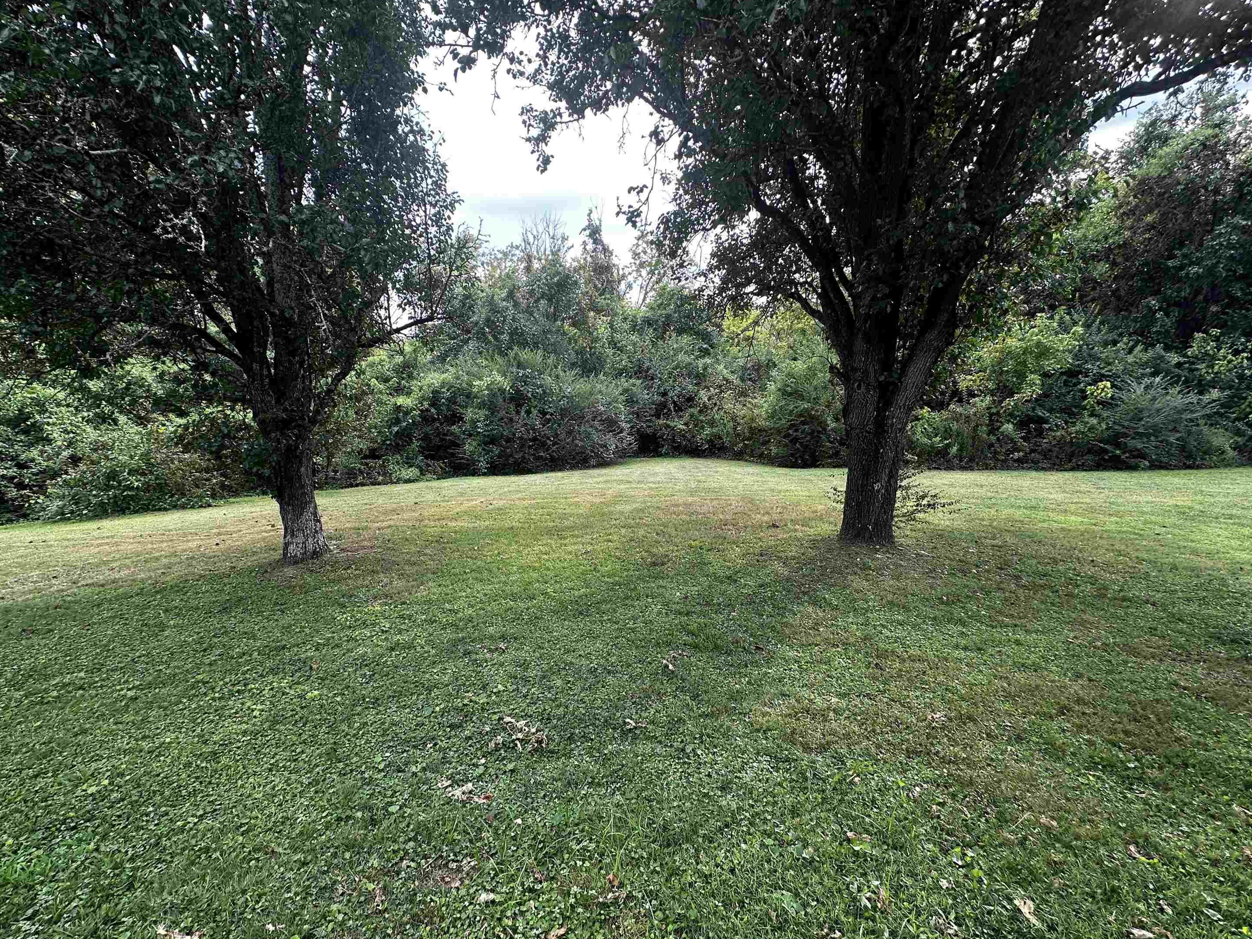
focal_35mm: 15
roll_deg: +0.3
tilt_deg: -10.8
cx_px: 613
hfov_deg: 98.2
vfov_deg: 81.7
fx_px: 543
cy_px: 490
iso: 40
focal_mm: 2.22
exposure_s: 1/118
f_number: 2.2
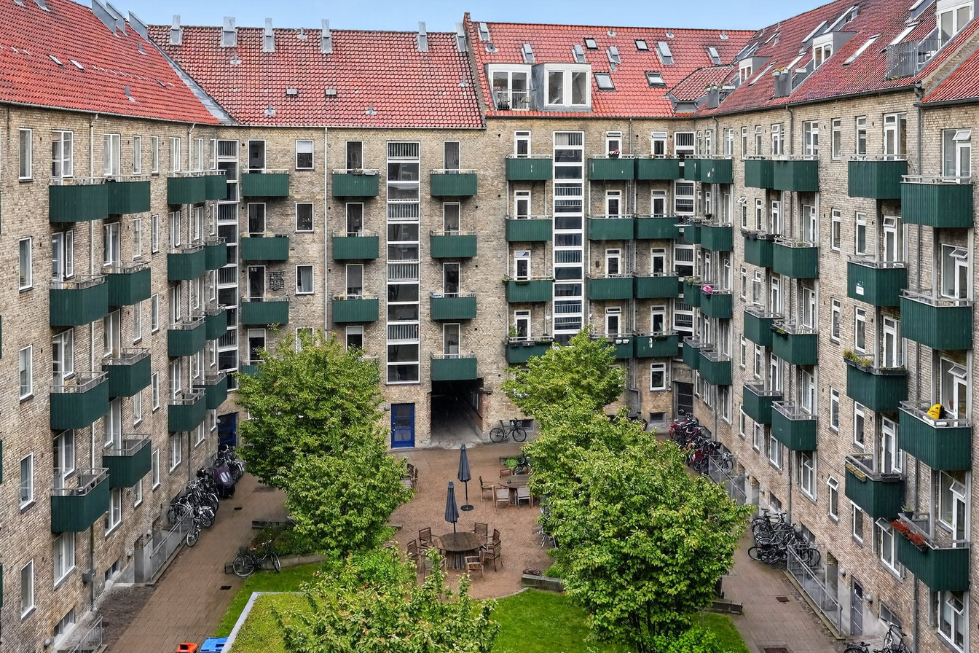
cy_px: 168
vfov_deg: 32.8
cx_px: 500
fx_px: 1088
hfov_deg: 48.5
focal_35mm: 40
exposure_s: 1/400
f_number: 8
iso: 400
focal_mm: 21
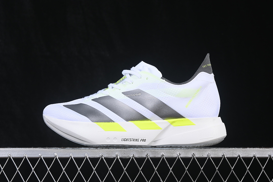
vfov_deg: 18.0
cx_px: 137
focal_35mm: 76
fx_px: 576
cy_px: 90
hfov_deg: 26.6
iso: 160
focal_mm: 50
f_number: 8
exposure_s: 1/80
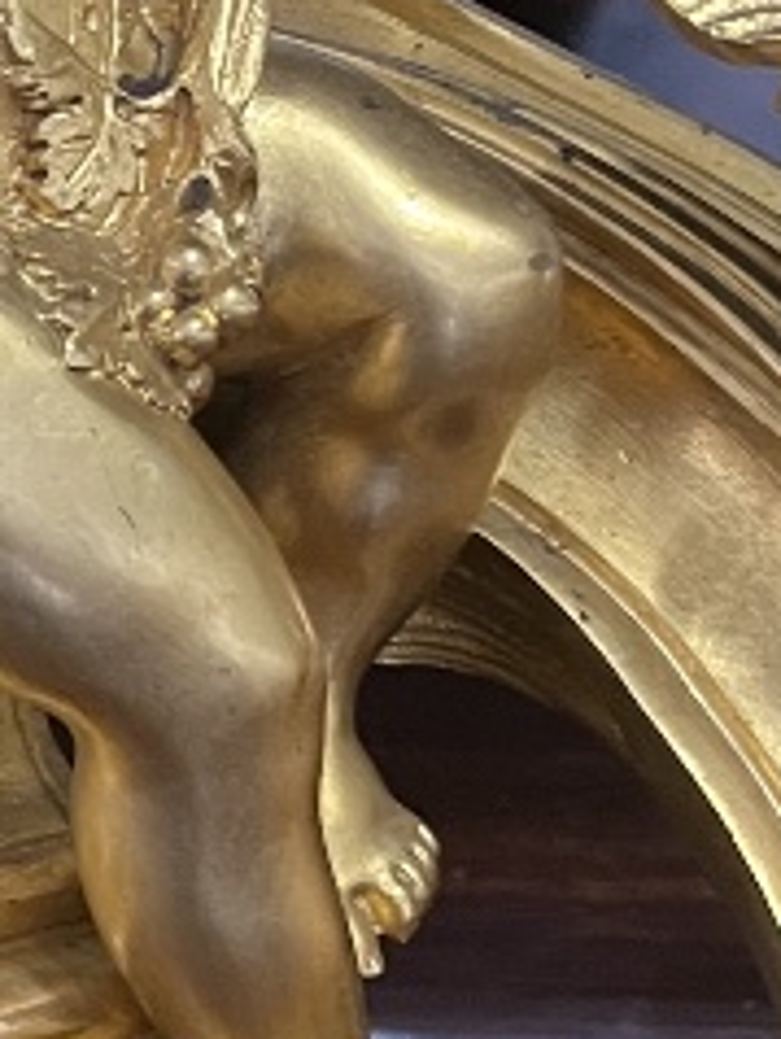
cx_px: -131
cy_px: 297
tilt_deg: -23.9
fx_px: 3934
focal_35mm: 131
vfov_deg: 15.0
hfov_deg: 11.1
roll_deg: +1.4
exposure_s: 1/50
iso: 400
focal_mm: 5.1
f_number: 1.6
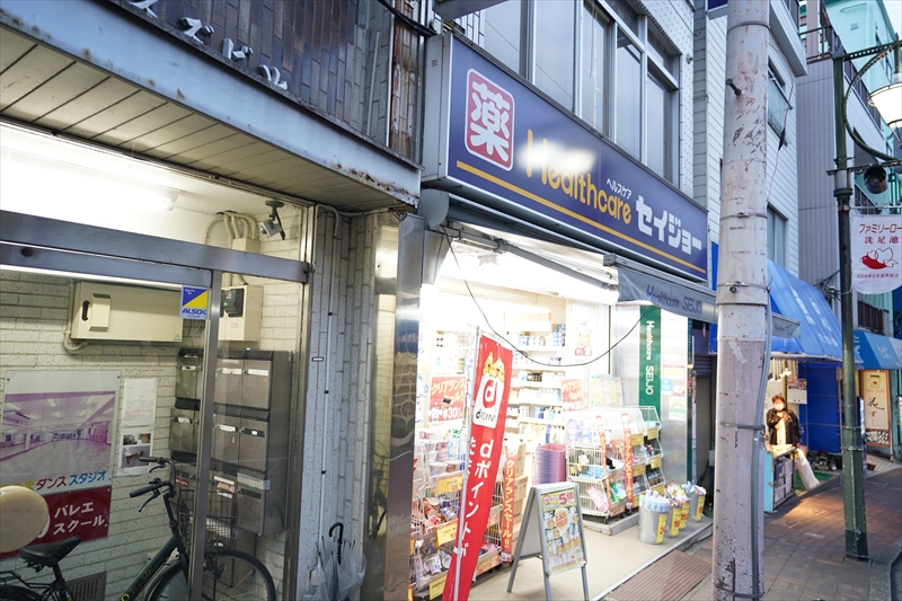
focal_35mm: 24
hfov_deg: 73.8
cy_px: 300
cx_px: 451
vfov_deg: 53.1
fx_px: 601
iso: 500
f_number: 2.8
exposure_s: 1/30
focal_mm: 24
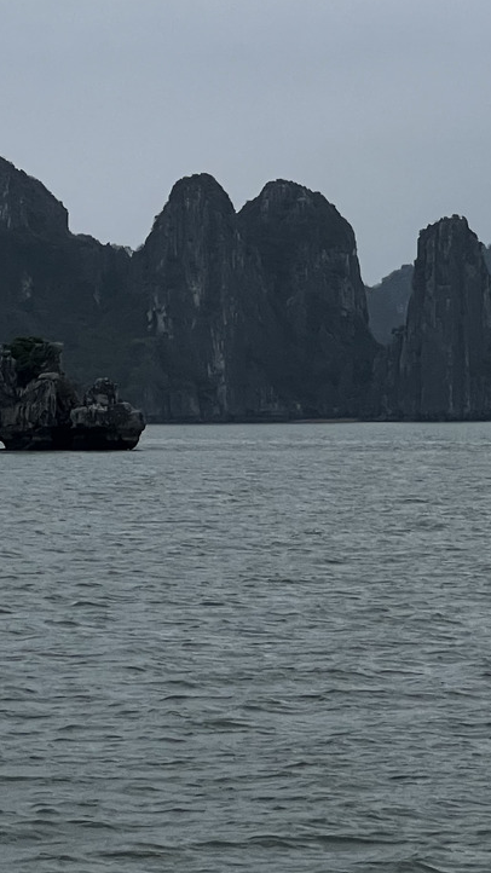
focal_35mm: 186
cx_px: 567
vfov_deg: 11.6
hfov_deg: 6.5
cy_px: 352
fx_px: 4306
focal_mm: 9
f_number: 2.8
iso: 160
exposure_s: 1/99
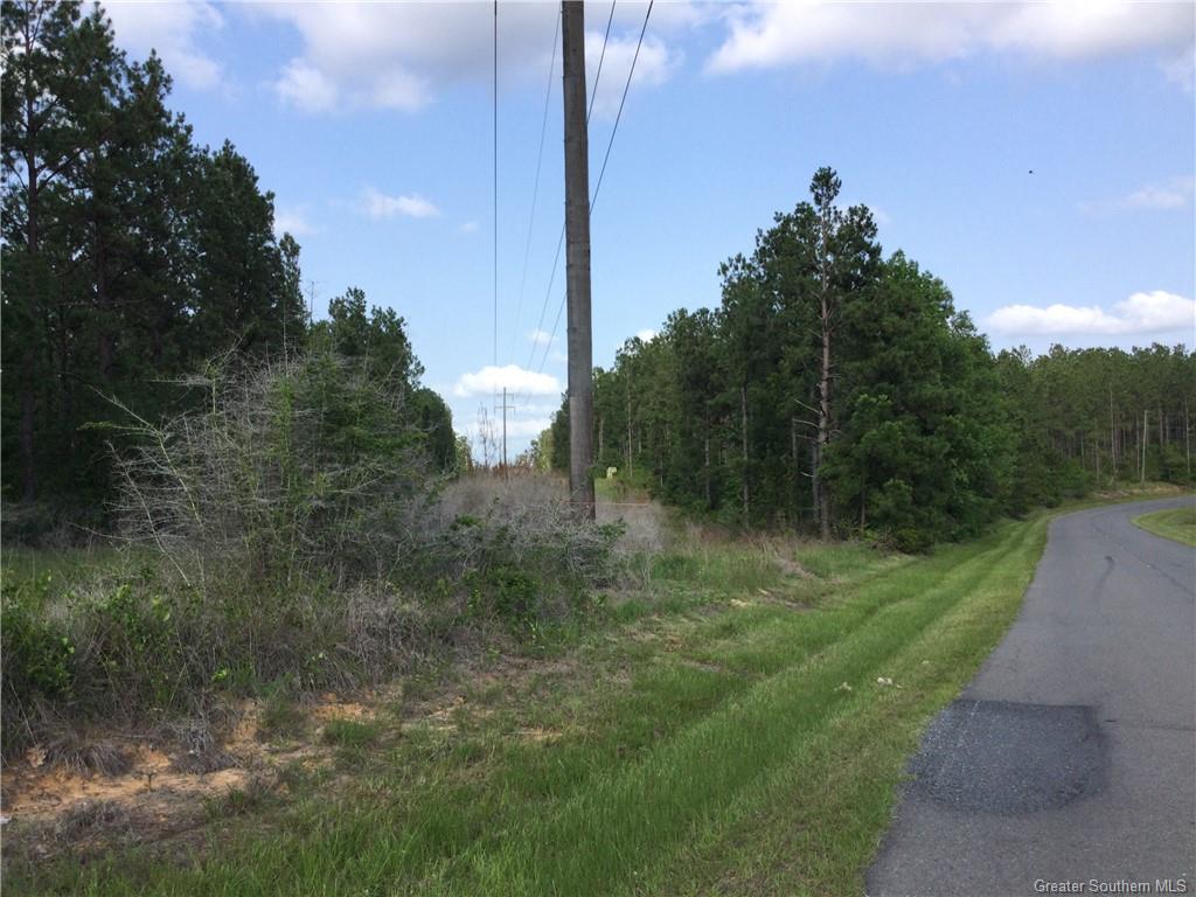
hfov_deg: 58.4
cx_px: 598
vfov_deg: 45.4
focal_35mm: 31
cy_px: 448
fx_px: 1071
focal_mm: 3.3
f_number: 2.4
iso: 25
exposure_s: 1/776
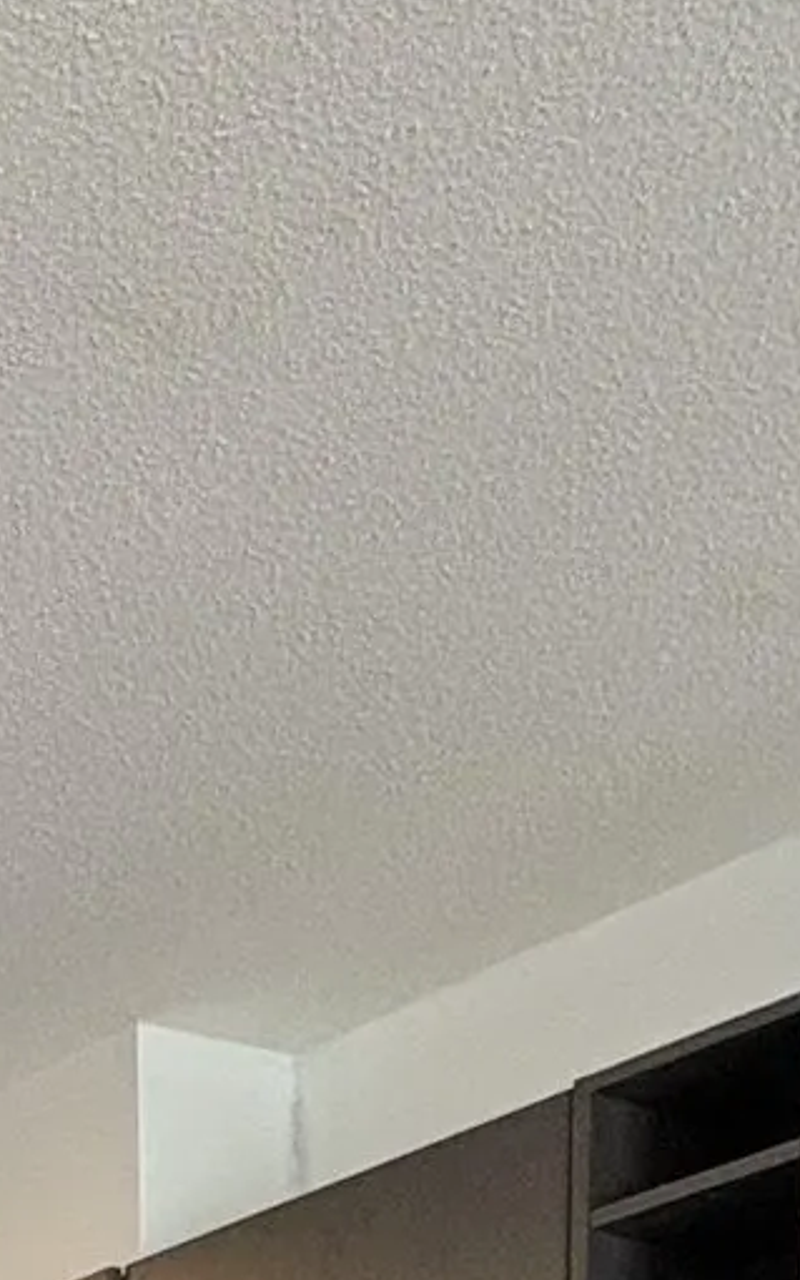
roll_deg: +3.0
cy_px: 2314
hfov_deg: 15.3
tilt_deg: -4.2
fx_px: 2336
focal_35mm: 67
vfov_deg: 20.8
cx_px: -830
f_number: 2.2
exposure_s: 1/120
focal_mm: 2.22
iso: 200
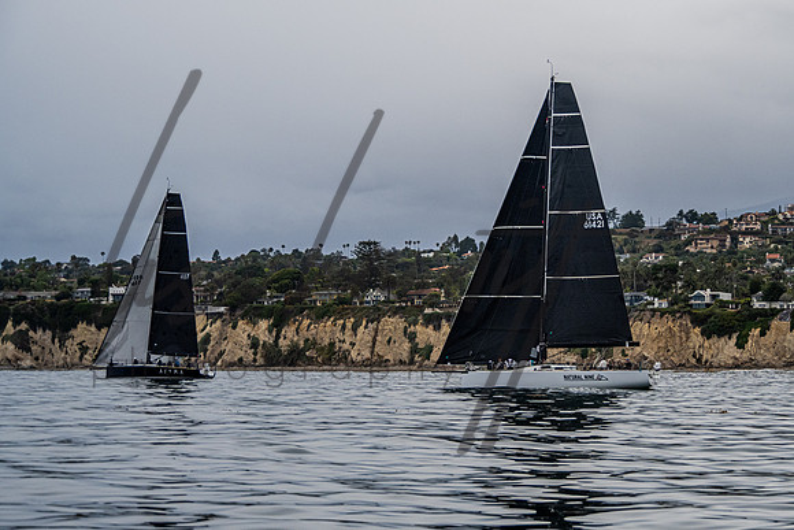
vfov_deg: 14.2
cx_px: 541
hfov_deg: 21.1
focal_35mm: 96
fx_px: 2122
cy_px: 285
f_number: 6
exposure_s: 1/4000
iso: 800
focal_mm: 70
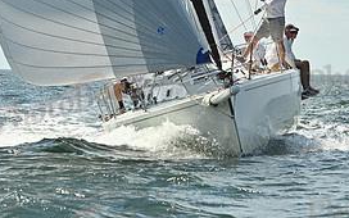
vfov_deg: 4.5
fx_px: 2796
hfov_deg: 7.1
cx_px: 241
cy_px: 15
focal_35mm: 294
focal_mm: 135
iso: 250
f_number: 10
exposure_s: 1/1000
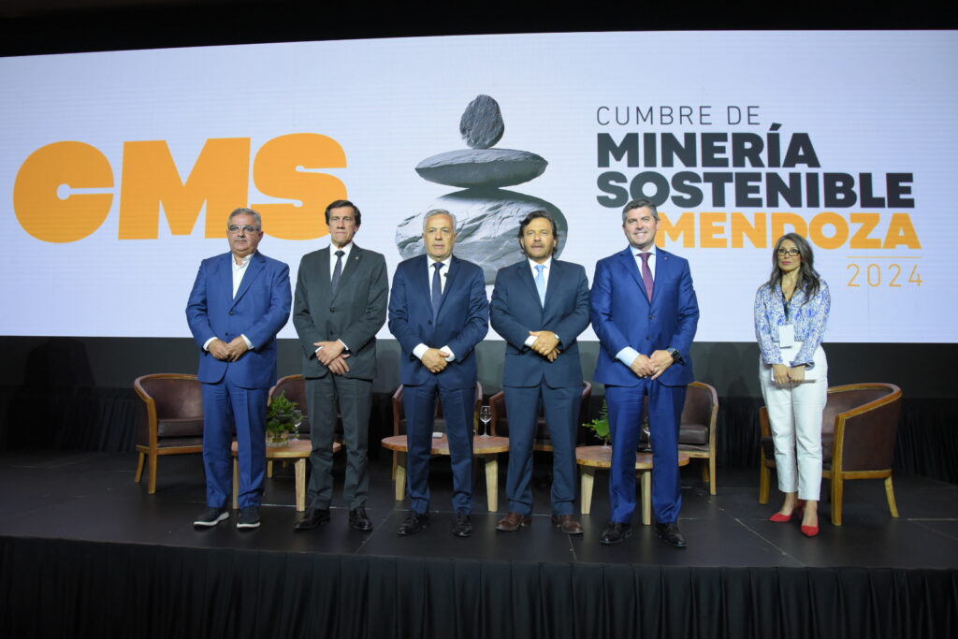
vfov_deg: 53.1
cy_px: 320
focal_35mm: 24
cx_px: 479
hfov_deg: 73.7
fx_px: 639
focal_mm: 24
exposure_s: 1/125
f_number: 5.6
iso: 3200
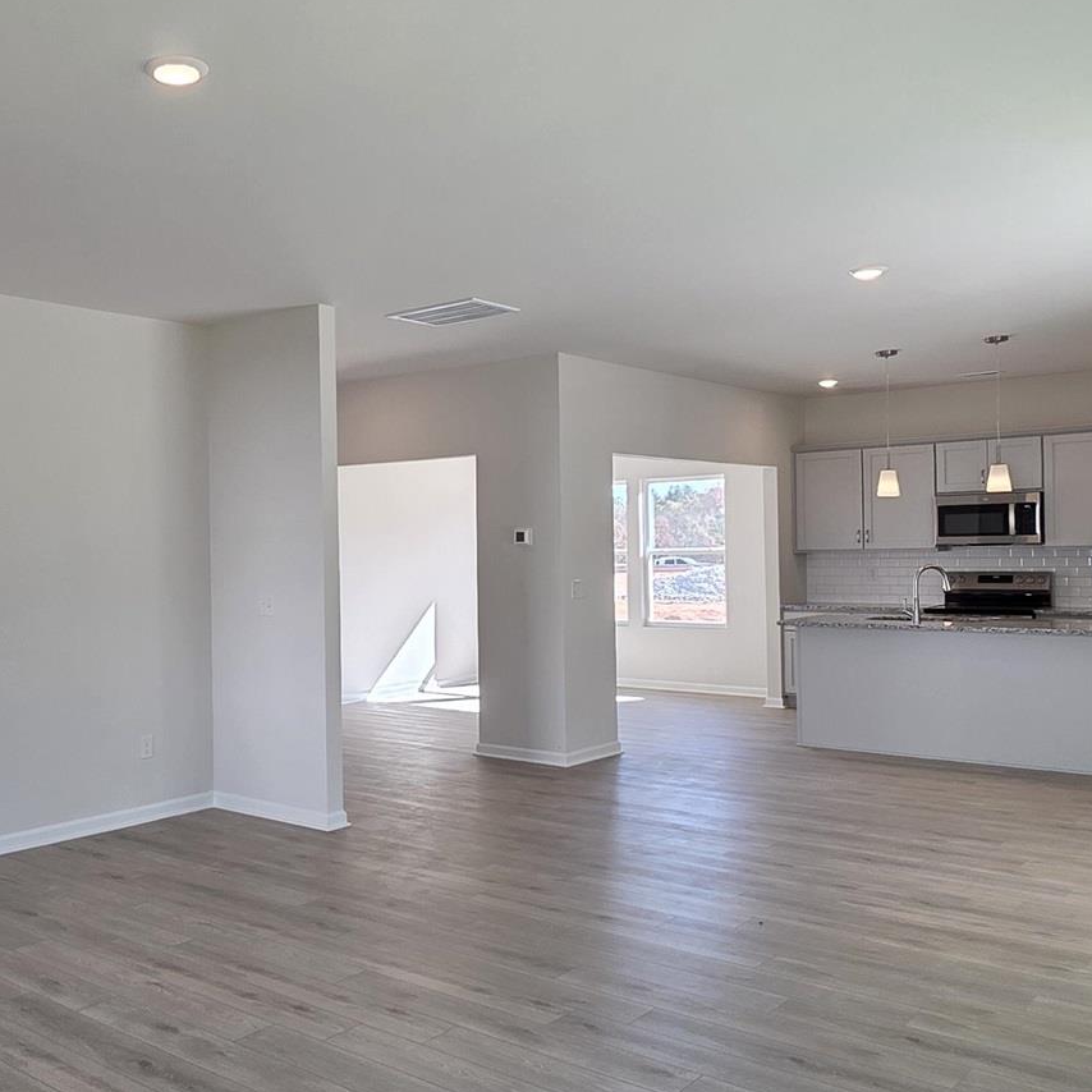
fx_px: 1106
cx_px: 285
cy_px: 555
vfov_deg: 52.5
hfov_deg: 50.6
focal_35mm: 31
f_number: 1.9
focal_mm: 2.2
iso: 50
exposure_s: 1/120
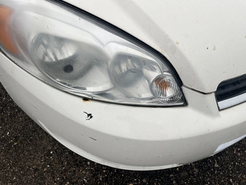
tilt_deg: -51.1
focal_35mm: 26
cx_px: 123
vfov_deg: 53.1
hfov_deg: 67.3
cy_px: 92
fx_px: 185
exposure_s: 1/457
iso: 50
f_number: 1.6
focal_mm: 5.1
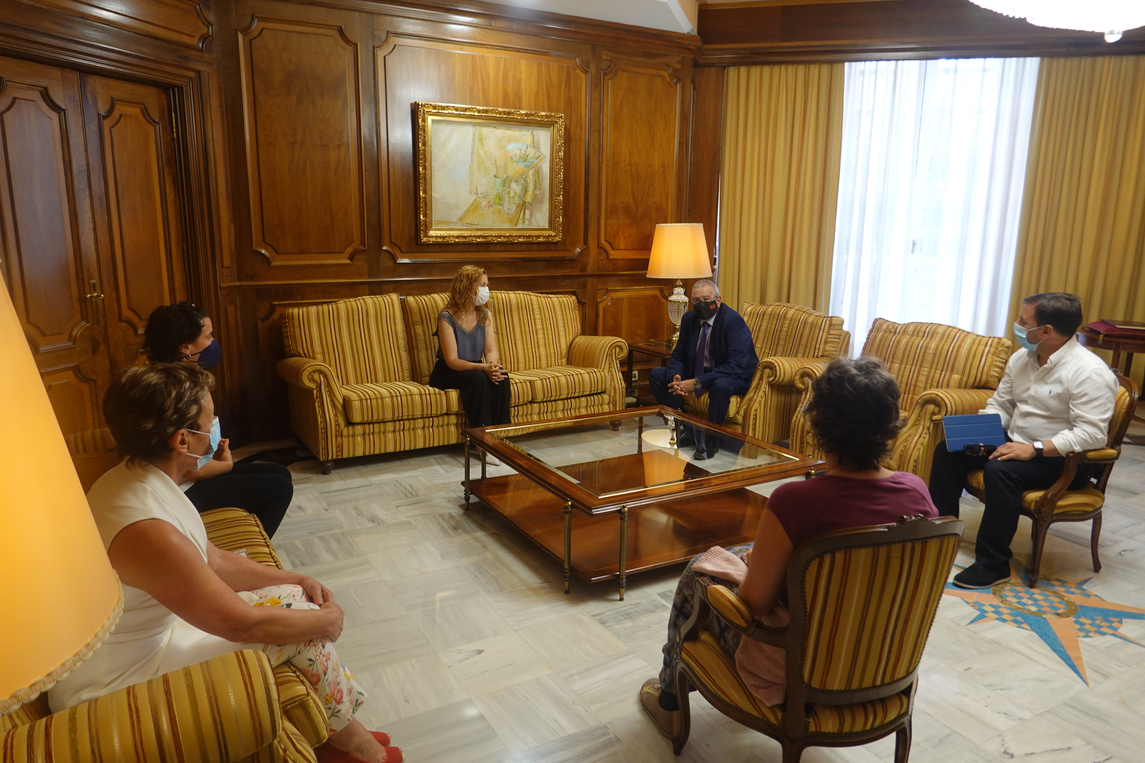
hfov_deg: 71.5
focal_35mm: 25
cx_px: 572
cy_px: 382
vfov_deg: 51.3
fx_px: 795
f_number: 3.2
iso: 250
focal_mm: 9.36
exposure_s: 1/30
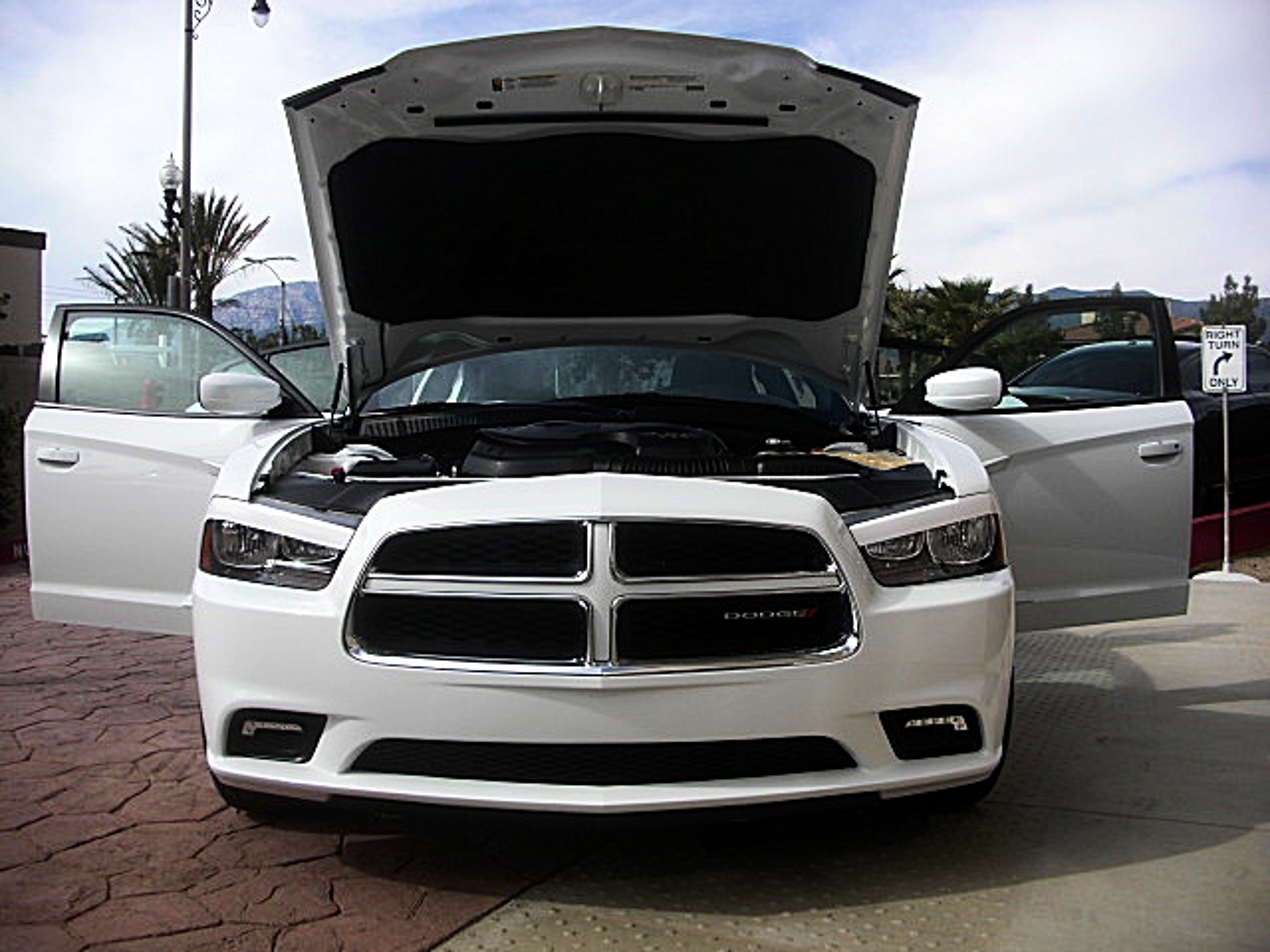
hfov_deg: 51.4
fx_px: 1321
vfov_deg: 39.7
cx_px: 635
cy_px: 476
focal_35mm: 36
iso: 50
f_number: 2.8
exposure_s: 1/800
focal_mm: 6.3
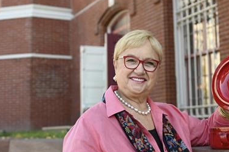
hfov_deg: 29.1
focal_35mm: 69
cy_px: 76
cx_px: 156
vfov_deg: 19.7
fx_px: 438
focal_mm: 40
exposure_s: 1/1000
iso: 640
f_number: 3.2
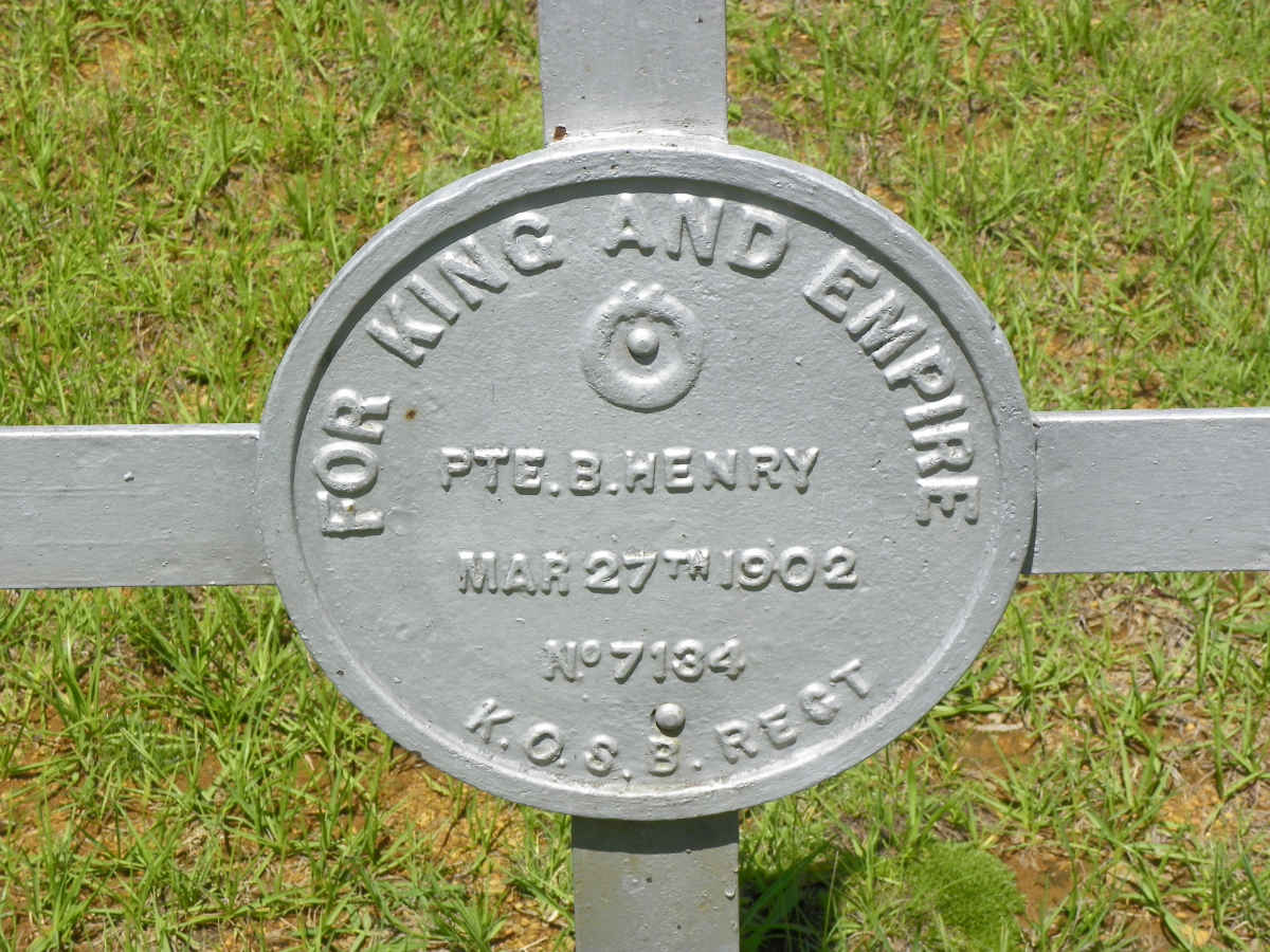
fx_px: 3669
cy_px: 476
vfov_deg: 14.8
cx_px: 635
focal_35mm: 100
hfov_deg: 19.6
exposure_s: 1/250
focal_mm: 17.8
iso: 64
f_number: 5.6
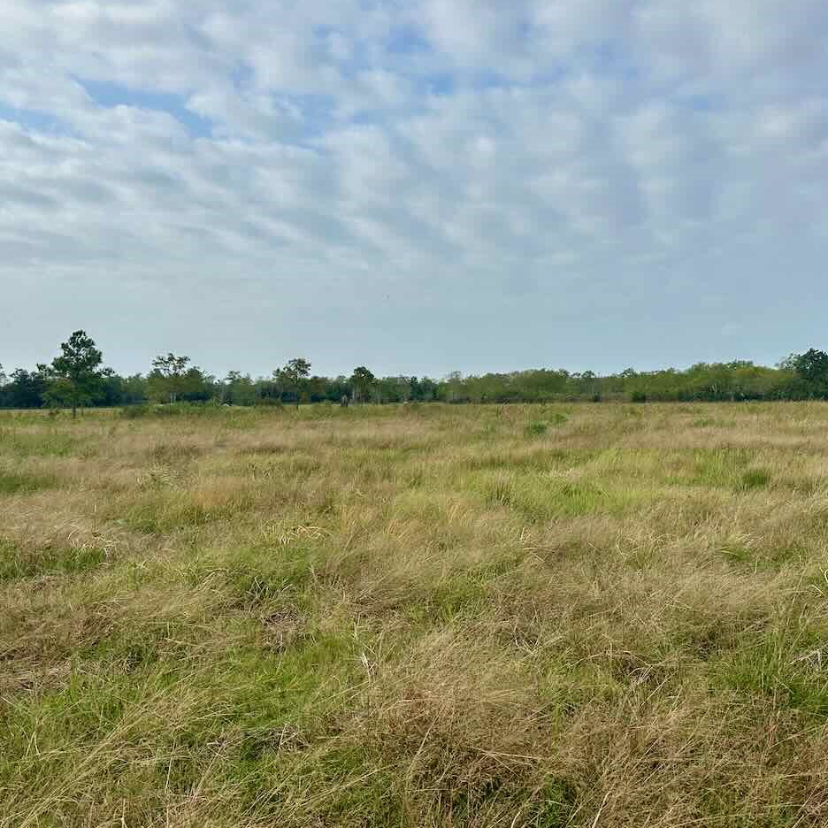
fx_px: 785
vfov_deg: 55.6
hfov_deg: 55.6
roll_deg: +0.3
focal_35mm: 29
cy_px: 406
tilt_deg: -0.5
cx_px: 439
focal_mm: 6.86
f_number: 1.78
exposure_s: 1/5848
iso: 80
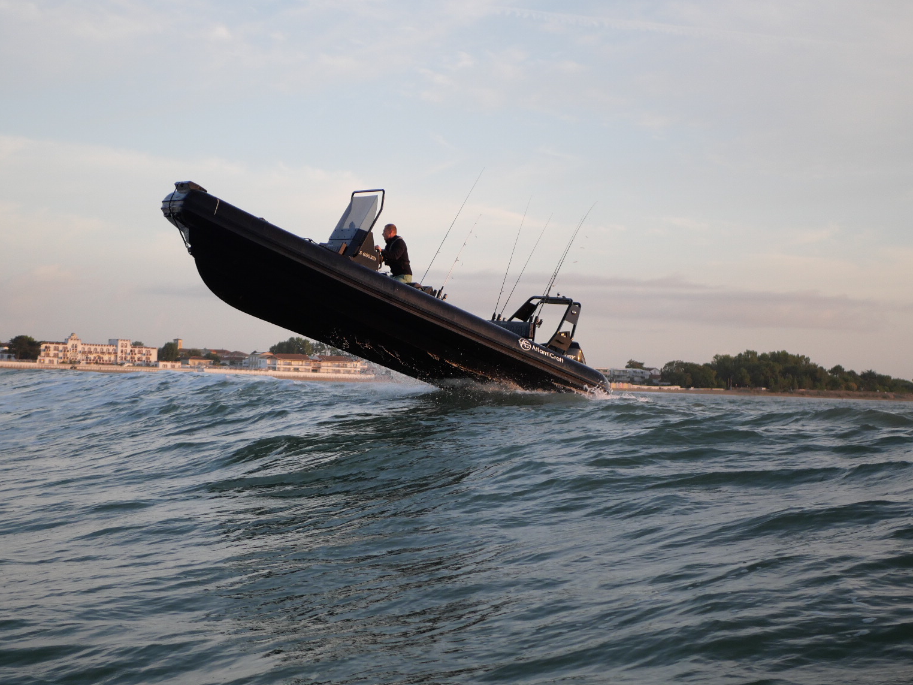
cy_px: 325
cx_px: 358
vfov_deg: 23.3
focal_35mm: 63
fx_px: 1662
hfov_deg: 30.6
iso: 400
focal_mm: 25
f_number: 1.7
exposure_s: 1/4000
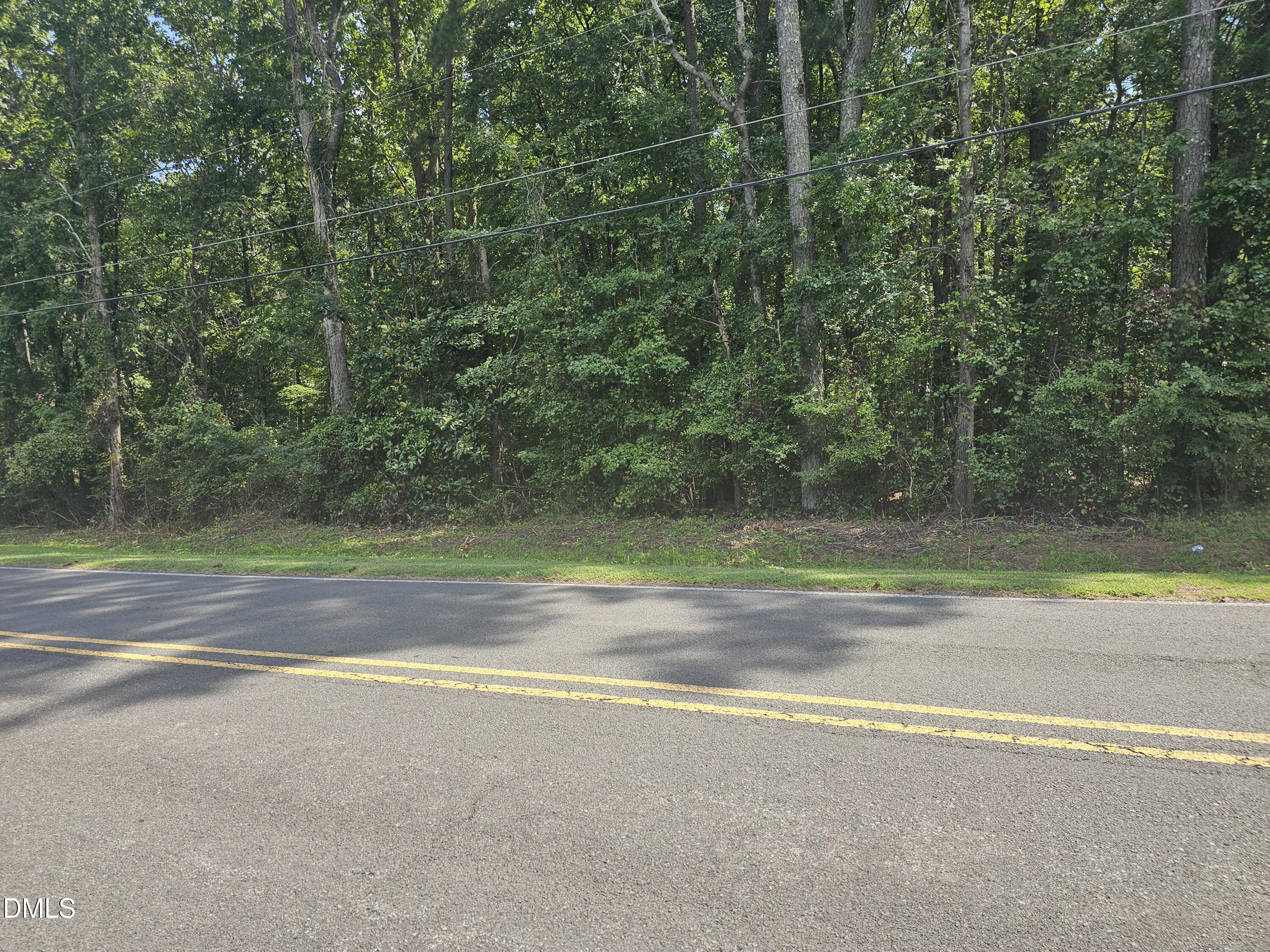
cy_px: 476
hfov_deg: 73.9
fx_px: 844
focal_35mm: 23
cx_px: 635
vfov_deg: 58.9
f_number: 1.7
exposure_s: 1/210
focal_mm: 6.3
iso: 10
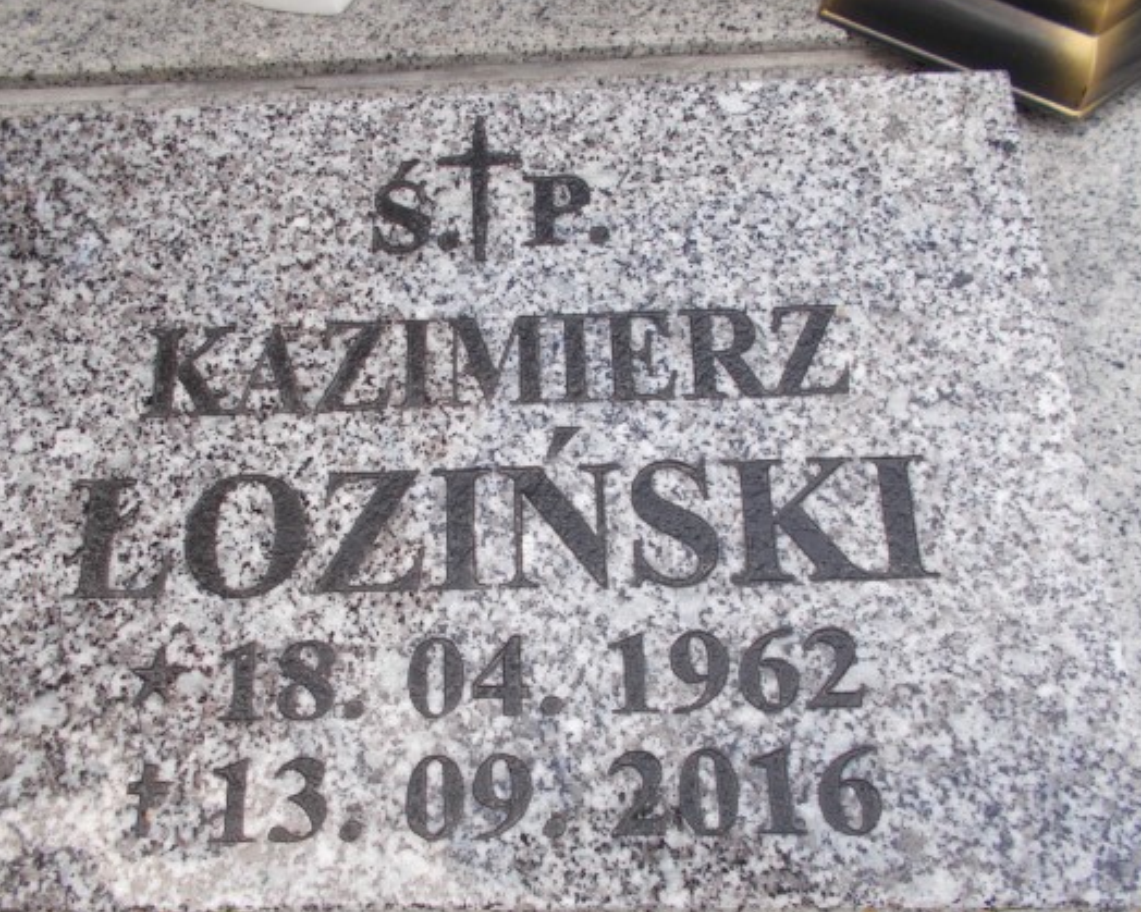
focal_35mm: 31
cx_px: 507
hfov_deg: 57.1
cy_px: 498
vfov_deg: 47.0
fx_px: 1047
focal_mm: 4.6
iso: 80
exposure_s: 1/80
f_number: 3.2
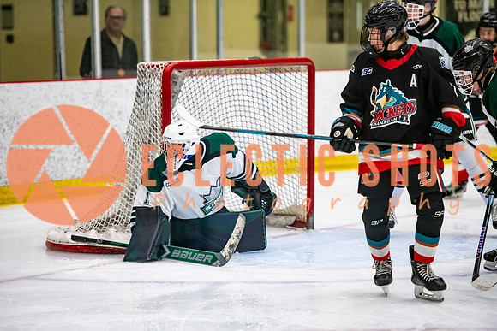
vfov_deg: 8.1
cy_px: 170
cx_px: 237
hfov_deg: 12.1
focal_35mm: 170
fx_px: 2344
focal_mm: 160
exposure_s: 1/640
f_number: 3.2
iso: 2000
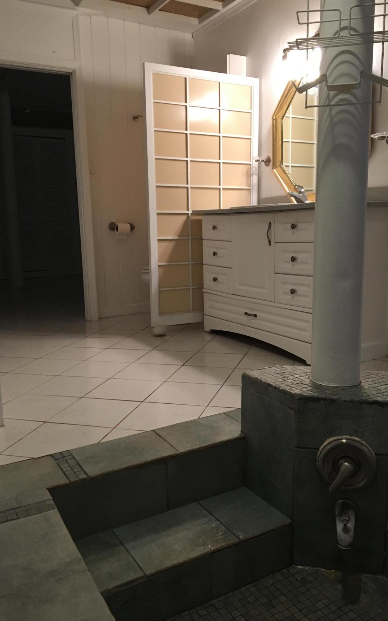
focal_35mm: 31
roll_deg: +0.8
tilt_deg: -9.9
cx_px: 208
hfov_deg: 40.6
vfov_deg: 61.2
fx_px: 524
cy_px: 310
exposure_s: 1/30
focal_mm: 4.15
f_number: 2.2
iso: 160
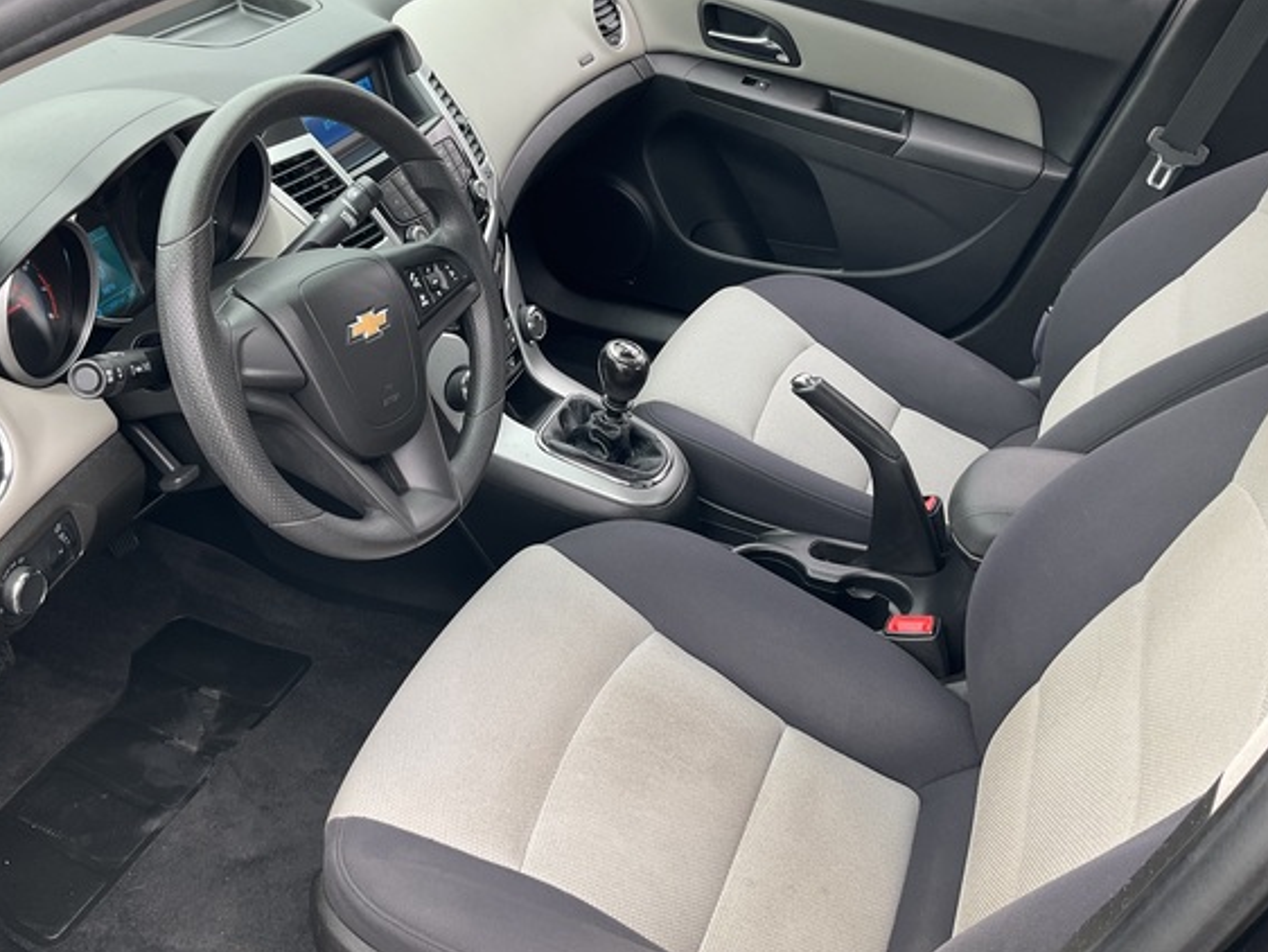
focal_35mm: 33
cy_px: 429
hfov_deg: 55.2
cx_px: 557
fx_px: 1209
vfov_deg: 42.9
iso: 25
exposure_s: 1/122
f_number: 1.8
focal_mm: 3
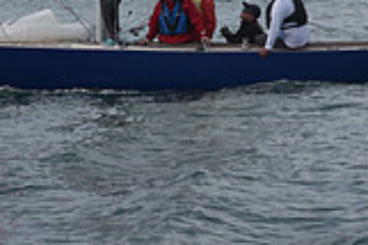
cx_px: 198
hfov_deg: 8.2
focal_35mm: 252
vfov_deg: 5.2
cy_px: -380
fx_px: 2573
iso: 250
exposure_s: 1/800
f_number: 11
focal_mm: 70
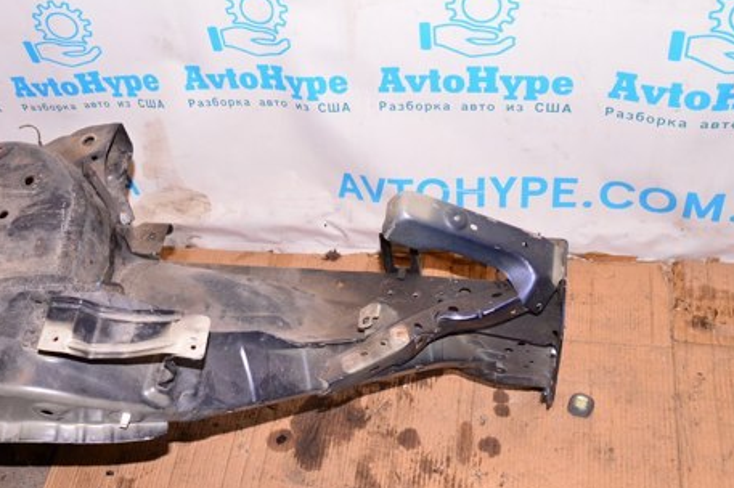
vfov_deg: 31.8
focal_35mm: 42
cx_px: 251
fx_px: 856
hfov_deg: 45.8
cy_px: 274
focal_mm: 20
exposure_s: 1/160
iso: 1600
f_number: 8
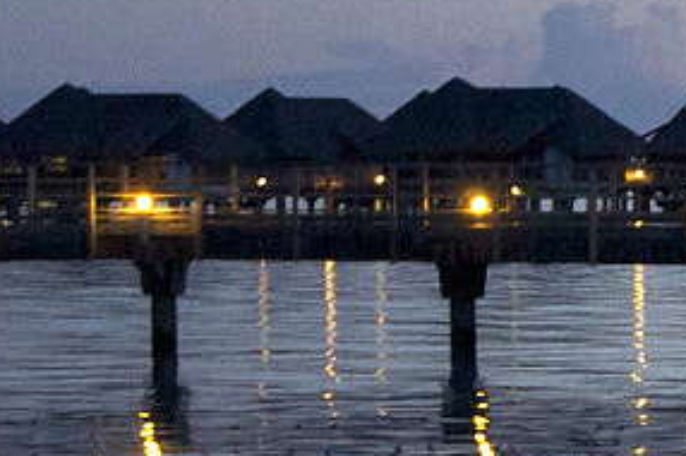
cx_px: 1007
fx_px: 6719
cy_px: 509
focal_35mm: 353
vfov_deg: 3.9
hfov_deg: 5.8
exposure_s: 1/6
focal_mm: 42
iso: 1600
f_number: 4.8
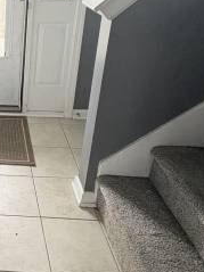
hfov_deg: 30.8
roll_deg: +1.4
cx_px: -43
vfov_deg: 45.6
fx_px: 307
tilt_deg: -20.0
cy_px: 57
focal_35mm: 39
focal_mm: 2.22
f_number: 2.2
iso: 250
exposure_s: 1/81
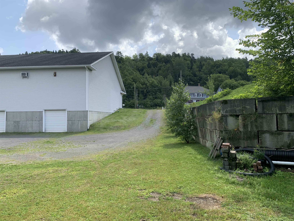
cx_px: 147
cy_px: 110
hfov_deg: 67.3
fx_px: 221
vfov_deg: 53.1
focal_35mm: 26
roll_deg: +0.3
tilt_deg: +0.9
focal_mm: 4.25
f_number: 1.8
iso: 25
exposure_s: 1/1610
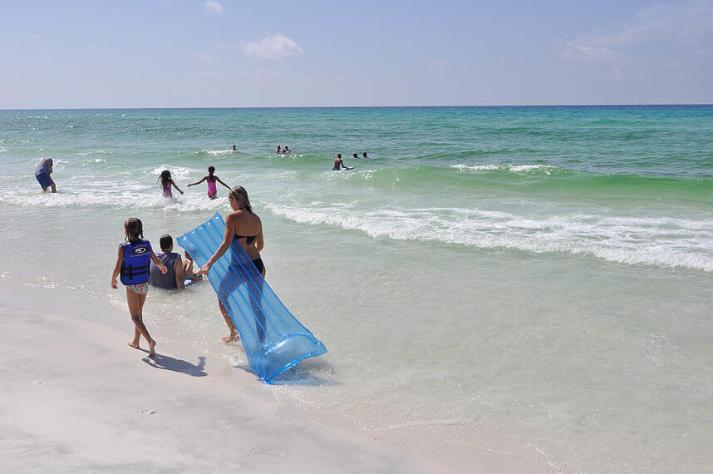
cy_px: 237
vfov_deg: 36.8
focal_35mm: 36
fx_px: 712
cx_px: 356
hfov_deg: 53.2
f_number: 11
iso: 200
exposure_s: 1/500
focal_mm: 24
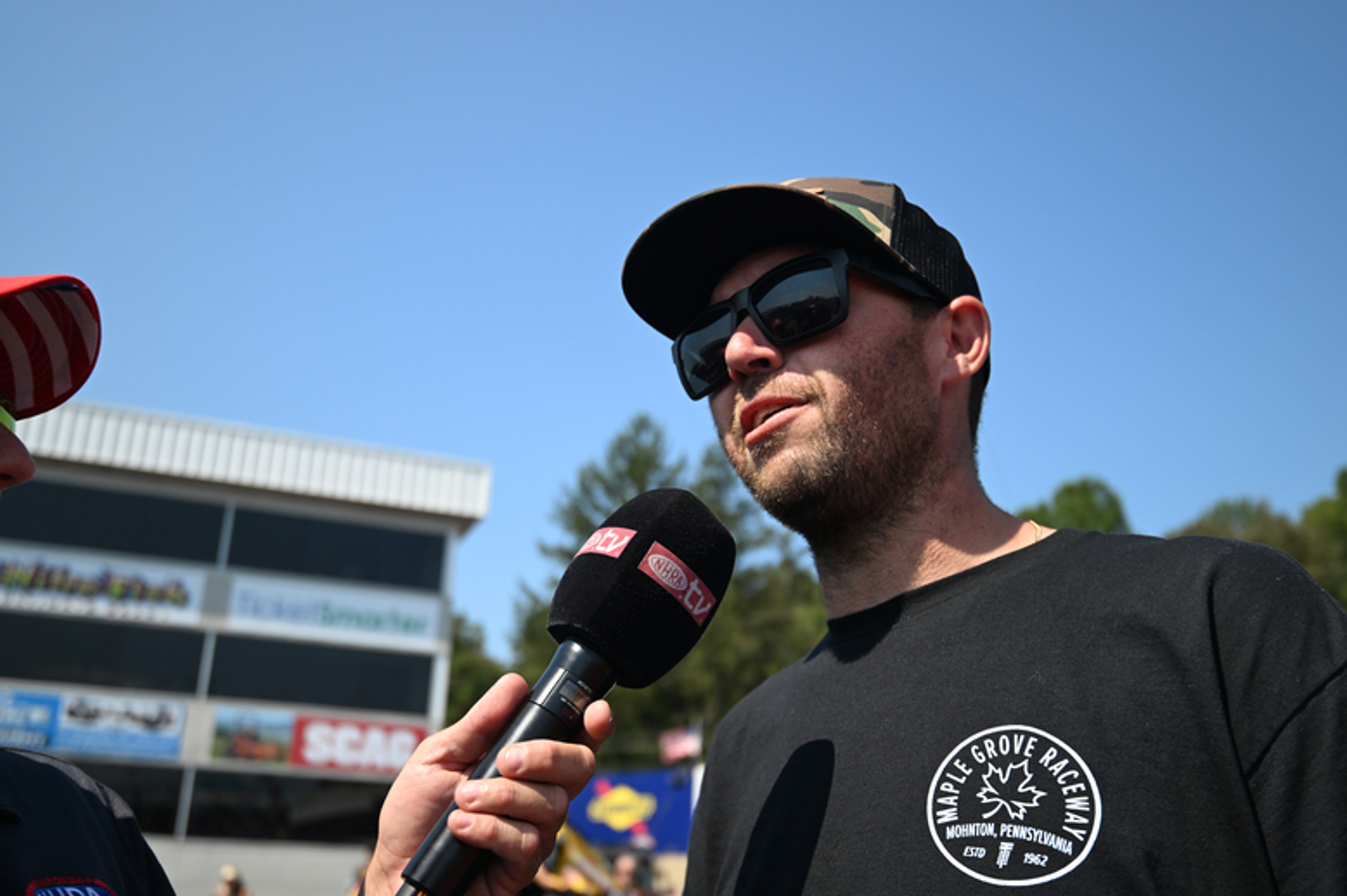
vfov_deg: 37.8
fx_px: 1309
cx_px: 674
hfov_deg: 54.5
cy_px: 448
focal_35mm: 35
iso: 400
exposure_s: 1/3200
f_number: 4
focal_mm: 35
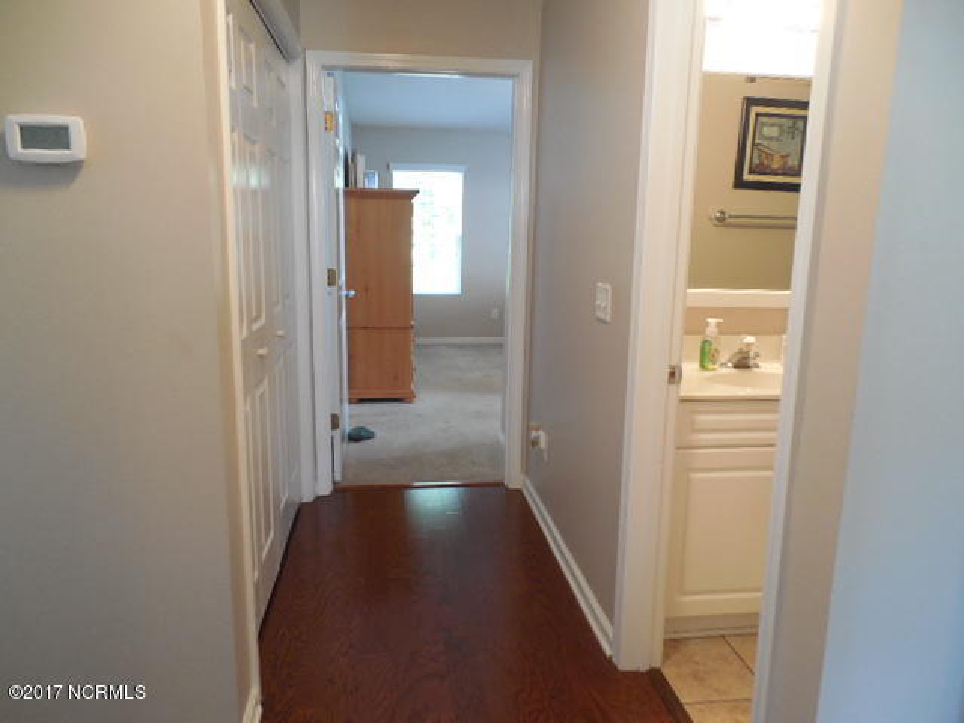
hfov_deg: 69.4
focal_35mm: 25
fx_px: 696
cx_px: 482
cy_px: 362
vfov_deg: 54.9
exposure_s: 1/15
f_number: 3.3
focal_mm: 4.5
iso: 400
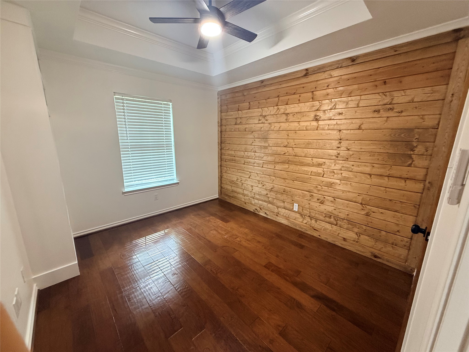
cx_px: 234
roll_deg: -0.6
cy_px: 176
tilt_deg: -12.0
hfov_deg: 102.1
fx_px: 190
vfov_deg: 85.7
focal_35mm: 14
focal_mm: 2.22
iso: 500
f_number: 2.2
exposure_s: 1/120
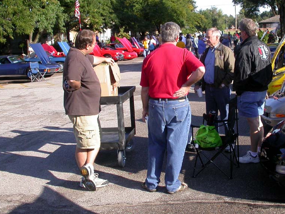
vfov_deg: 28.5
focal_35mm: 51
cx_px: 186
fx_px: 420
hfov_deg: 37.2
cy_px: 85
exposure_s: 1/200
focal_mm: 7.85
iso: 100
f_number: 6
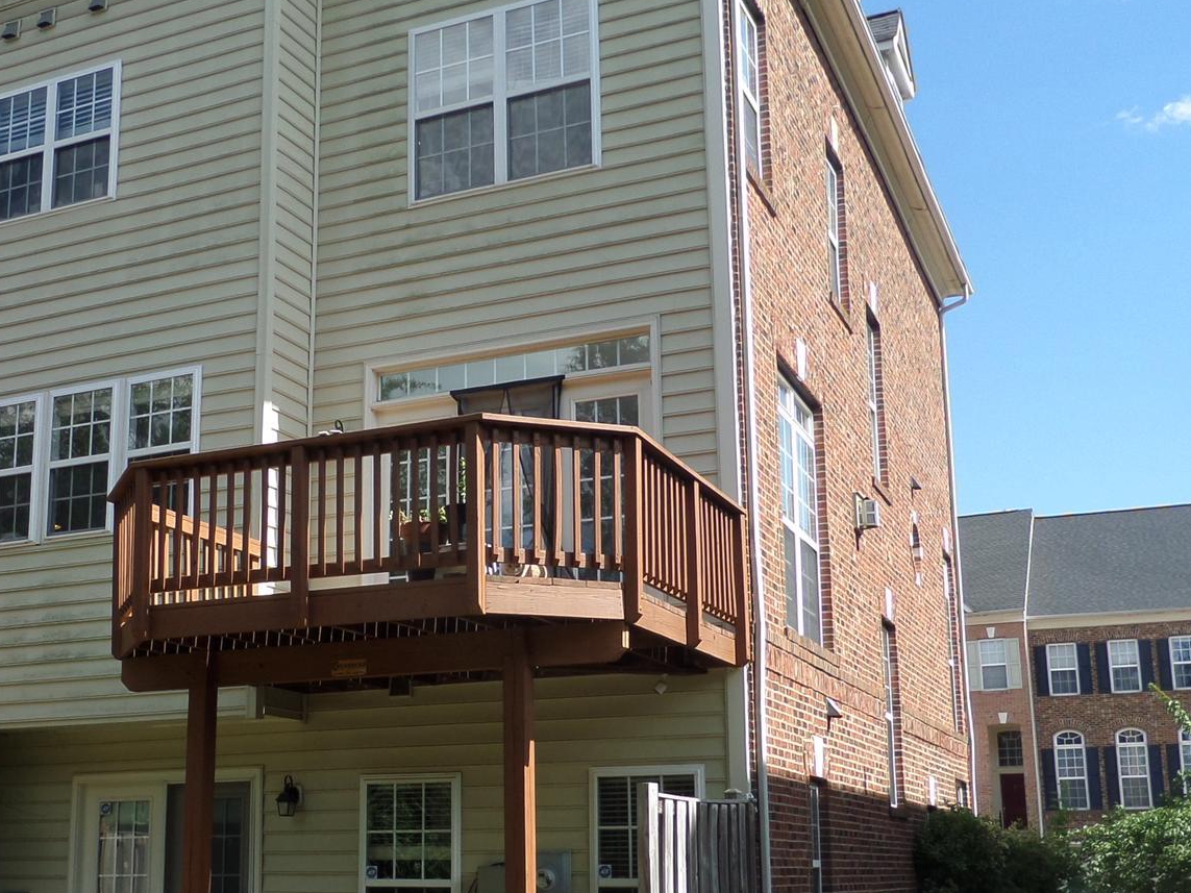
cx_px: 455
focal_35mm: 43
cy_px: 555
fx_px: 1479
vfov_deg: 33.4
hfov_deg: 43.5
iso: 100
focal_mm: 4
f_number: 3.2
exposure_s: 1/750
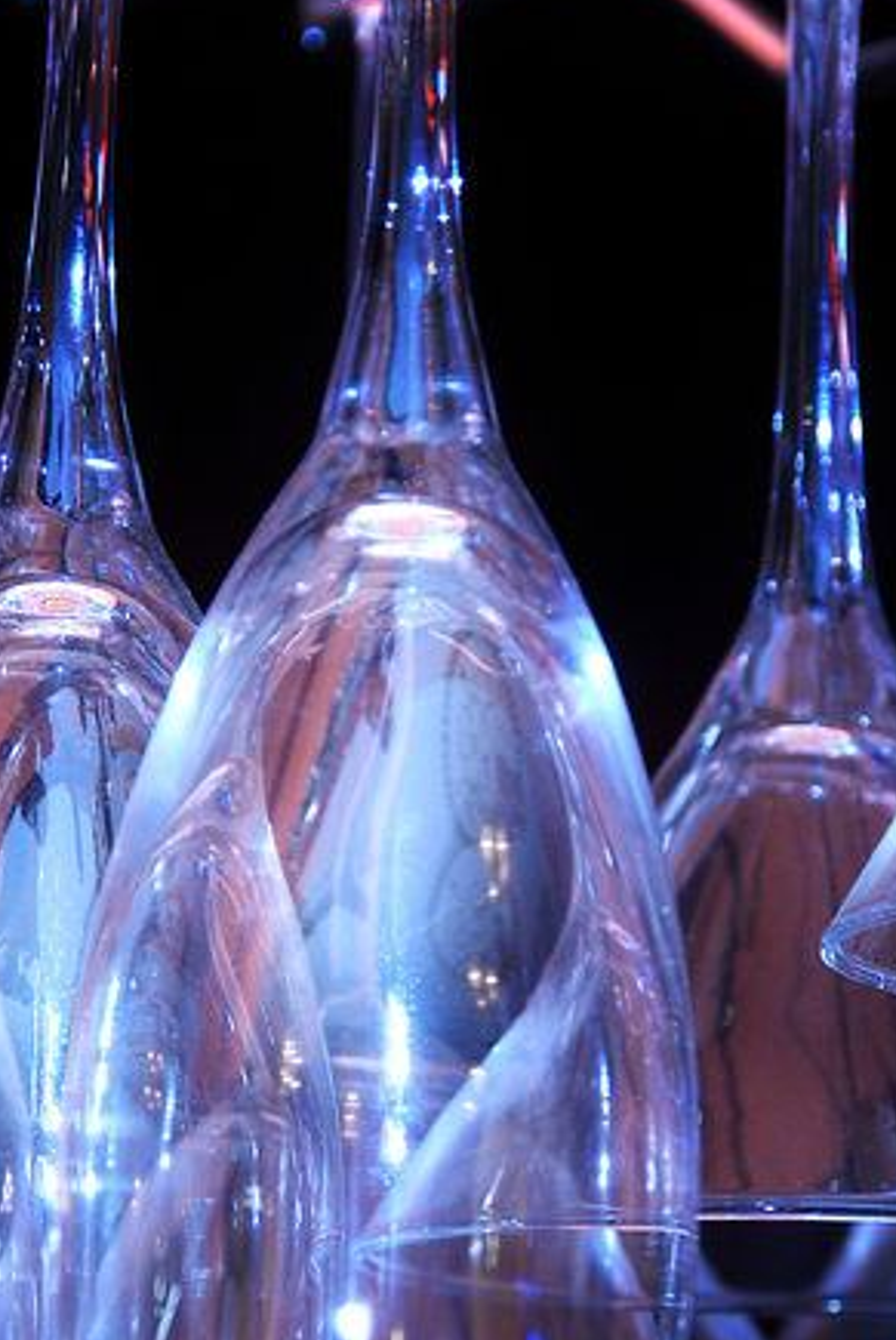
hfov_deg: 2.5
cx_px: 567
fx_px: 20781
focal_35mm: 558
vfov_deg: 3.7
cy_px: 761
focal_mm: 180
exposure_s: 1/30
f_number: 6
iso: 320
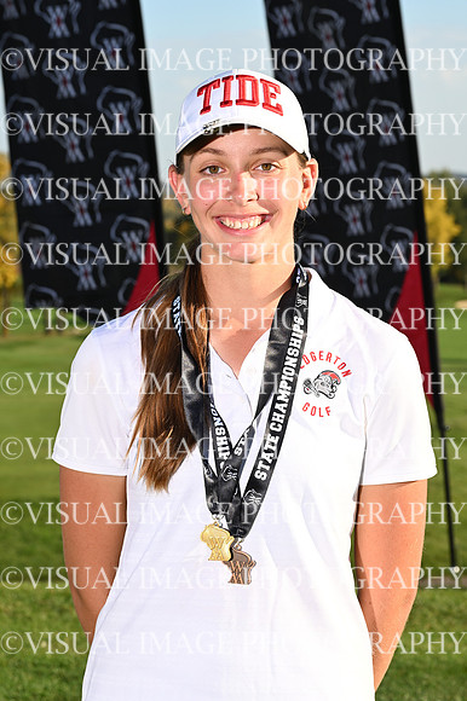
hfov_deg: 13.3
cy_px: 350
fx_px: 2006
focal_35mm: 103
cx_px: 234
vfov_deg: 19.8
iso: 64
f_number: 7.1
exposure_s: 1/160
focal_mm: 69
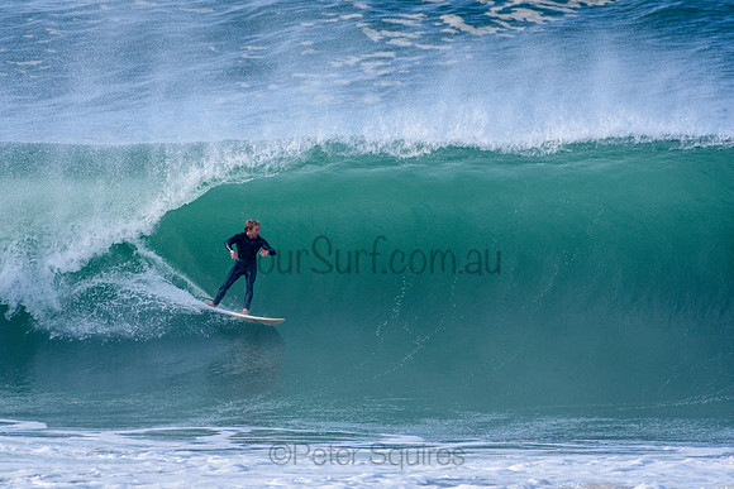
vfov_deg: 1.8
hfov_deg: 2.7
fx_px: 15295
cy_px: 244
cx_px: 367
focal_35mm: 750
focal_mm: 500
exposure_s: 1/2000
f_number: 5.6
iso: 640
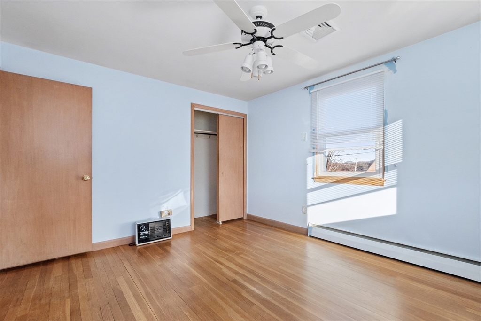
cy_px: 160
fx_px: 200
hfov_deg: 100.4
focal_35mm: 15
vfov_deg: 77.3
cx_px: 240
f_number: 6.3
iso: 400
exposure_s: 1/80
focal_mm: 10
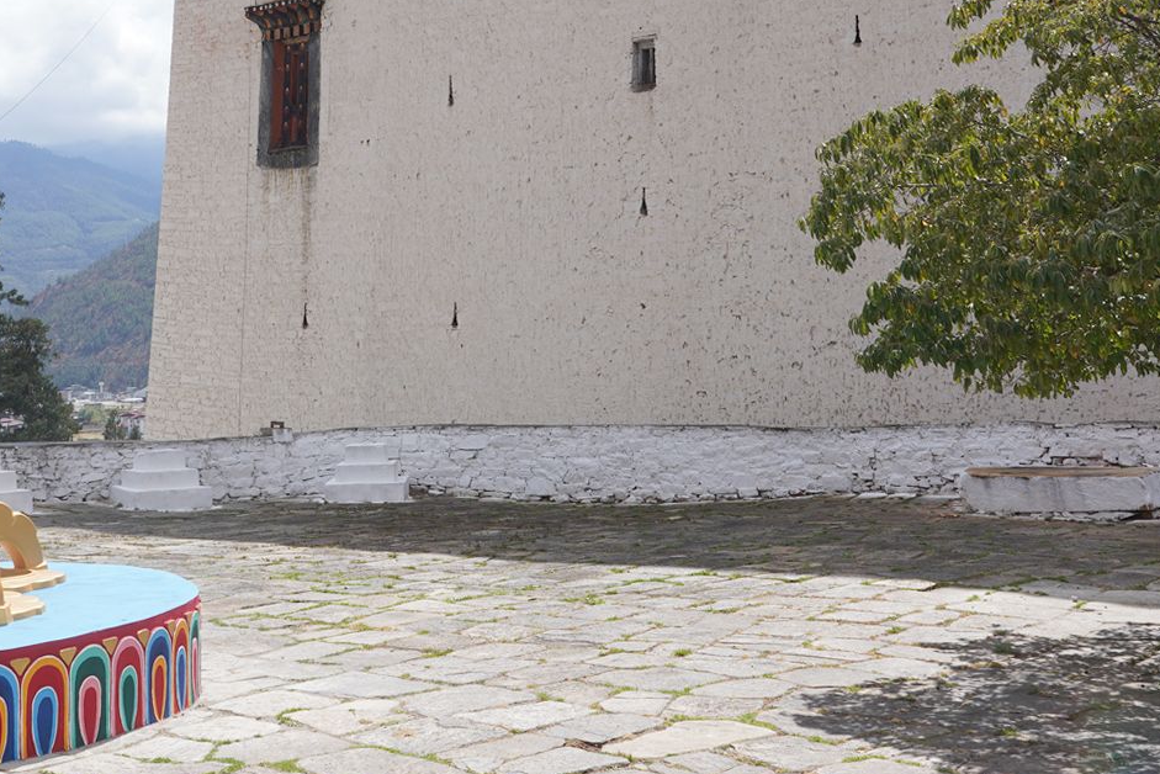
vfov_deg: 25.9
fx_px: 1644
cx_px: 457
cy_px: 116
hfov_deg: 38.7
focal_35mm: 51
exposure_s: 1/100
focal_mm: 24
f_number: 14
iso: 100
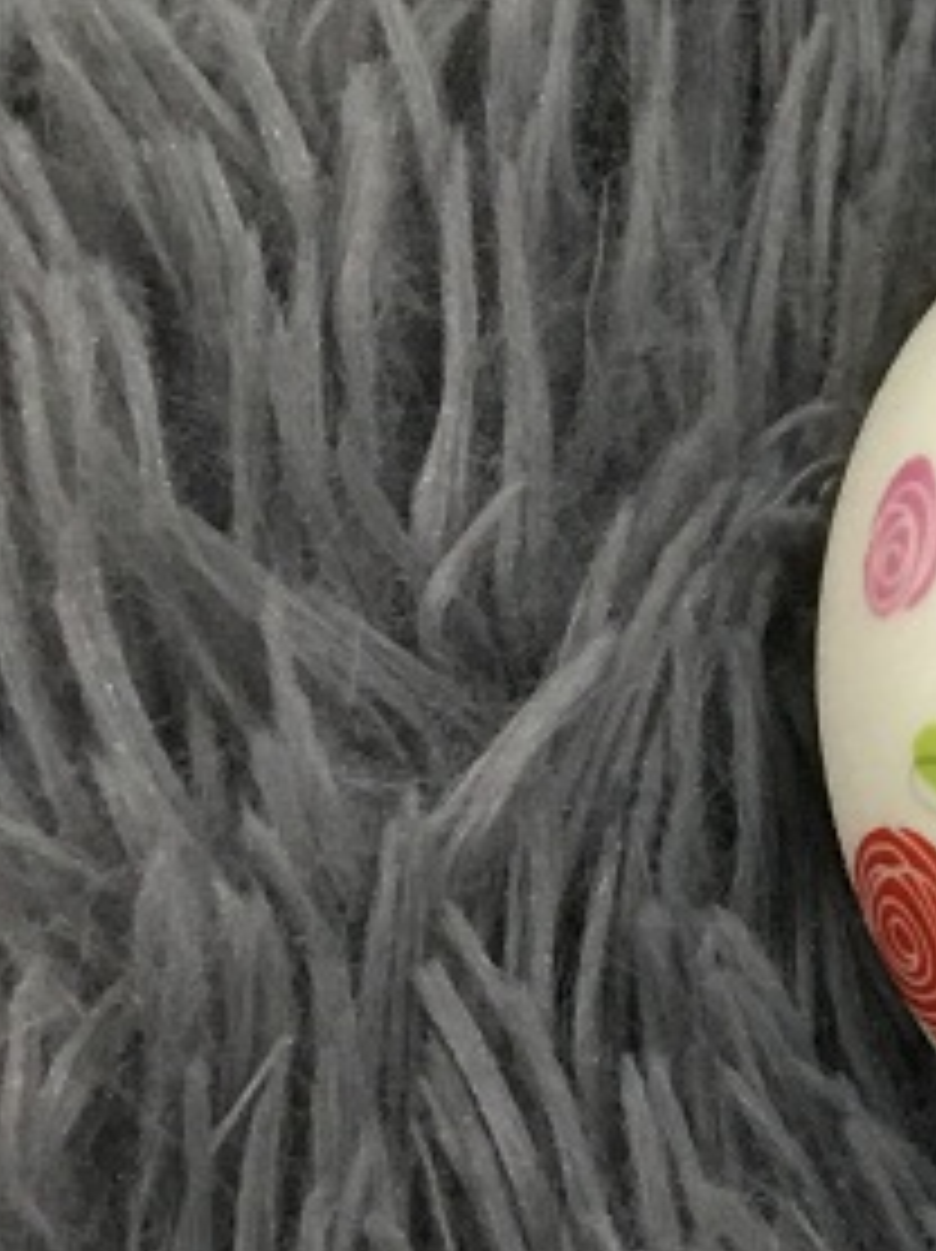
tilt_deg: -55.2
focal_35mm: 134
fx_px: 4838
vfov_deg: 14.7
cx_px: 1521
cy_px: 594
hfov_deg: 10.6
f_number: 2.4
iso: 125
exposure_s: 1/33
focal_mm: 3.3
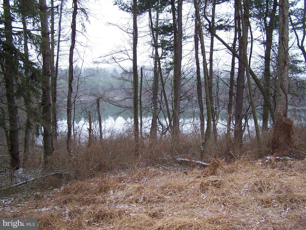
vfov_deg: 37.7
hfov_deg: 49.0
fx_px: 336
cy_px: 115
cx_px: 153
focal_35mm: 38
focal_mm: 6.3
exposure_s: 1/90
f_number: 2.8
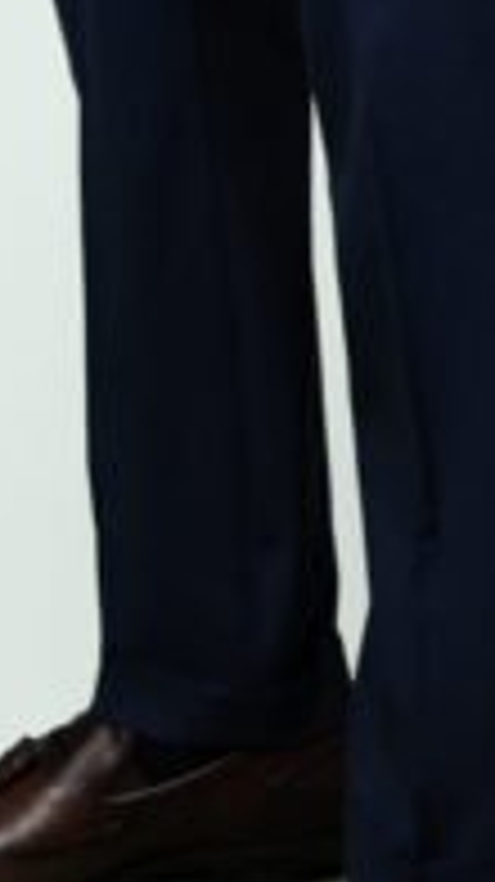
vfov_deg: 8.6
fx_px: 5516
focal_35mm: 236
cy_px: -990
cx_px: 148
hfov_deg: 5.1
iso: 100
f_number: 2.8
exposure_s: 1/100
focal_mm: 28
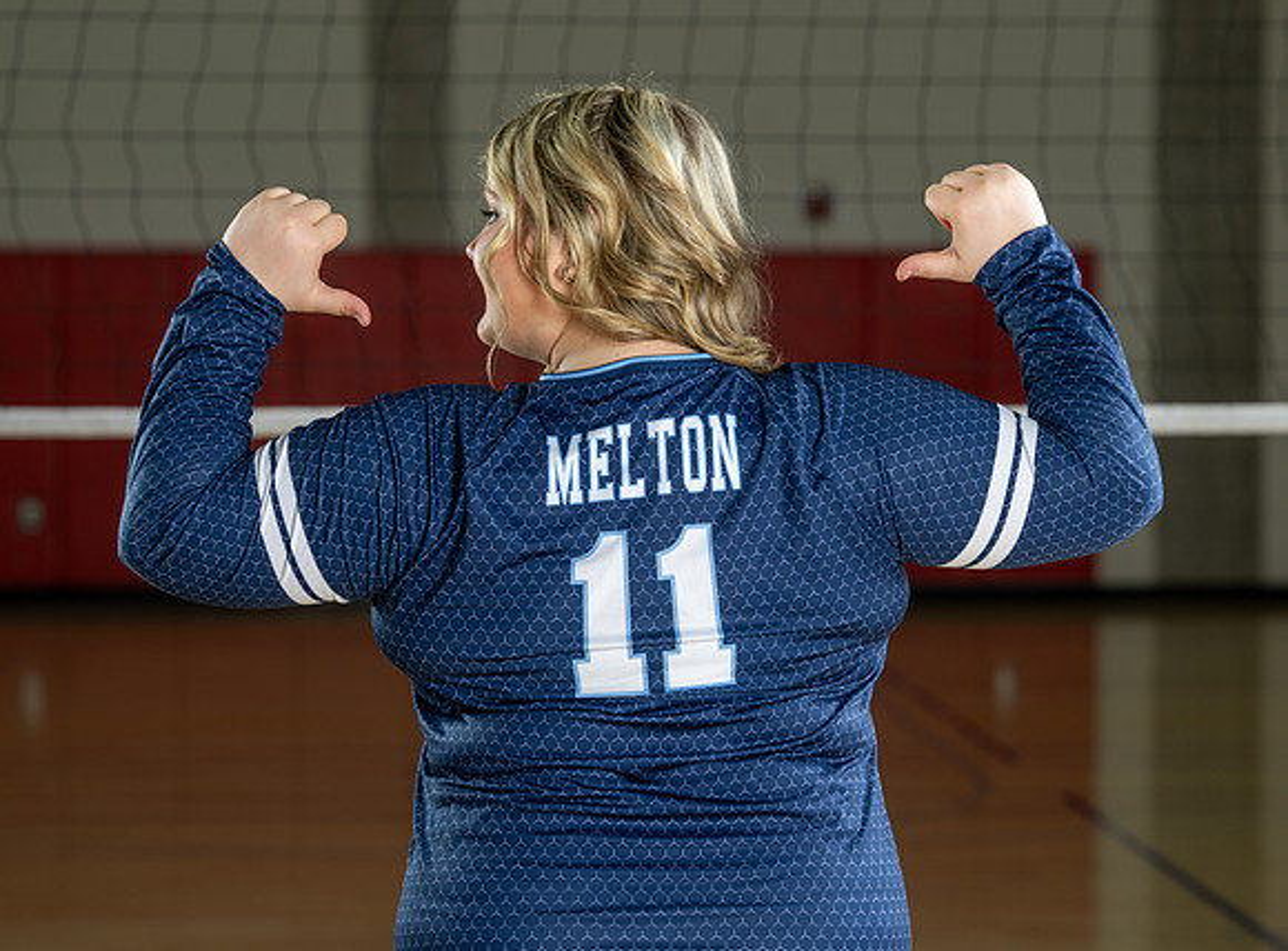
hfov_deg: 17.4
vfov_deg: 12.9
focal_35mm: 113
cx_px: 653
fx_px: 4199
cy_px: 409
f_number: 4
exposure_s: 1/160
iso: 100
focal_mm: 88
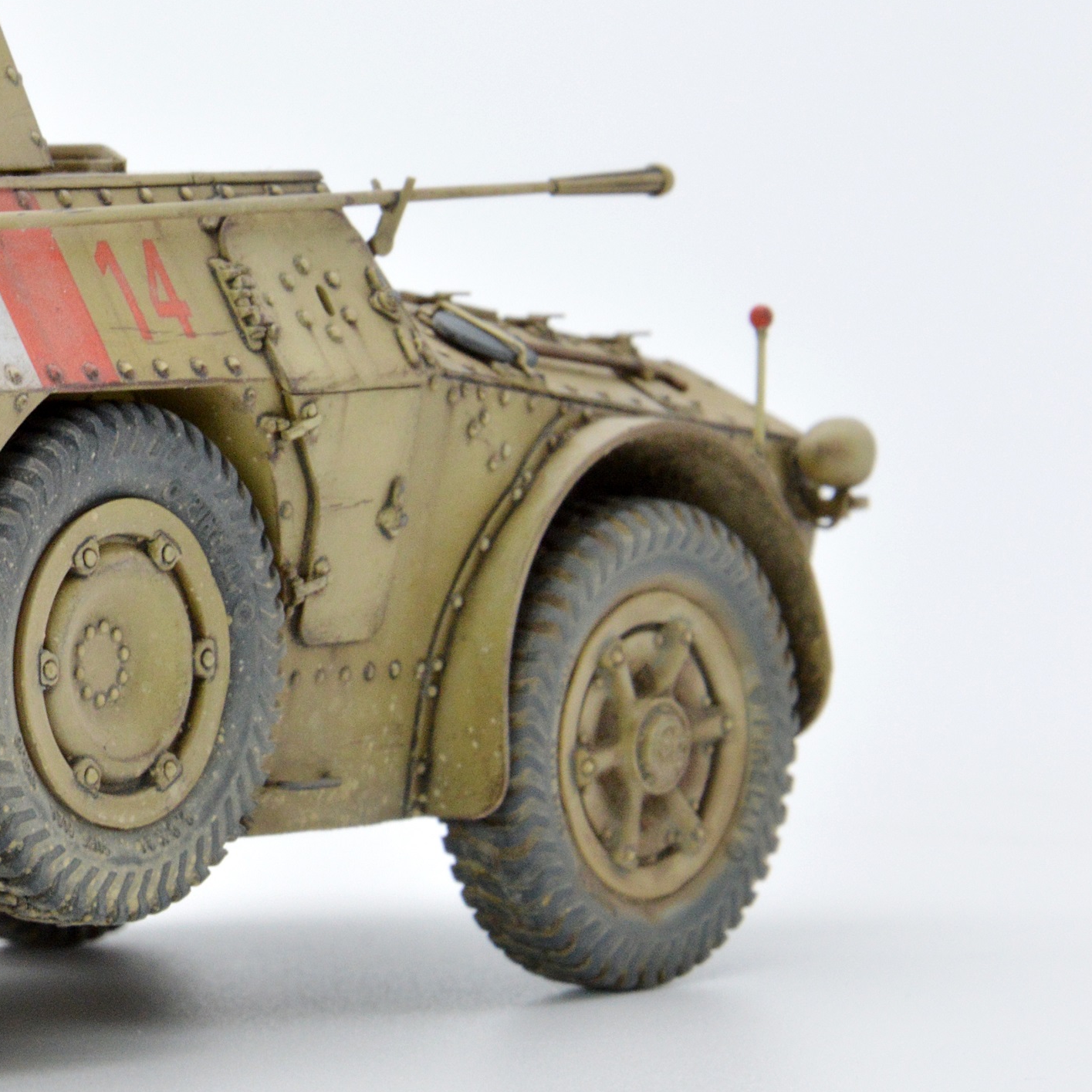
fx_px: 10956
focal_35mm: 307
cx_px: -151
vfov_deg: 5.7
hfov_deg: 5.7
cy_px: 359
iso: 800
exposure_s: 1/20
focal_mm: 105
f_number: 18
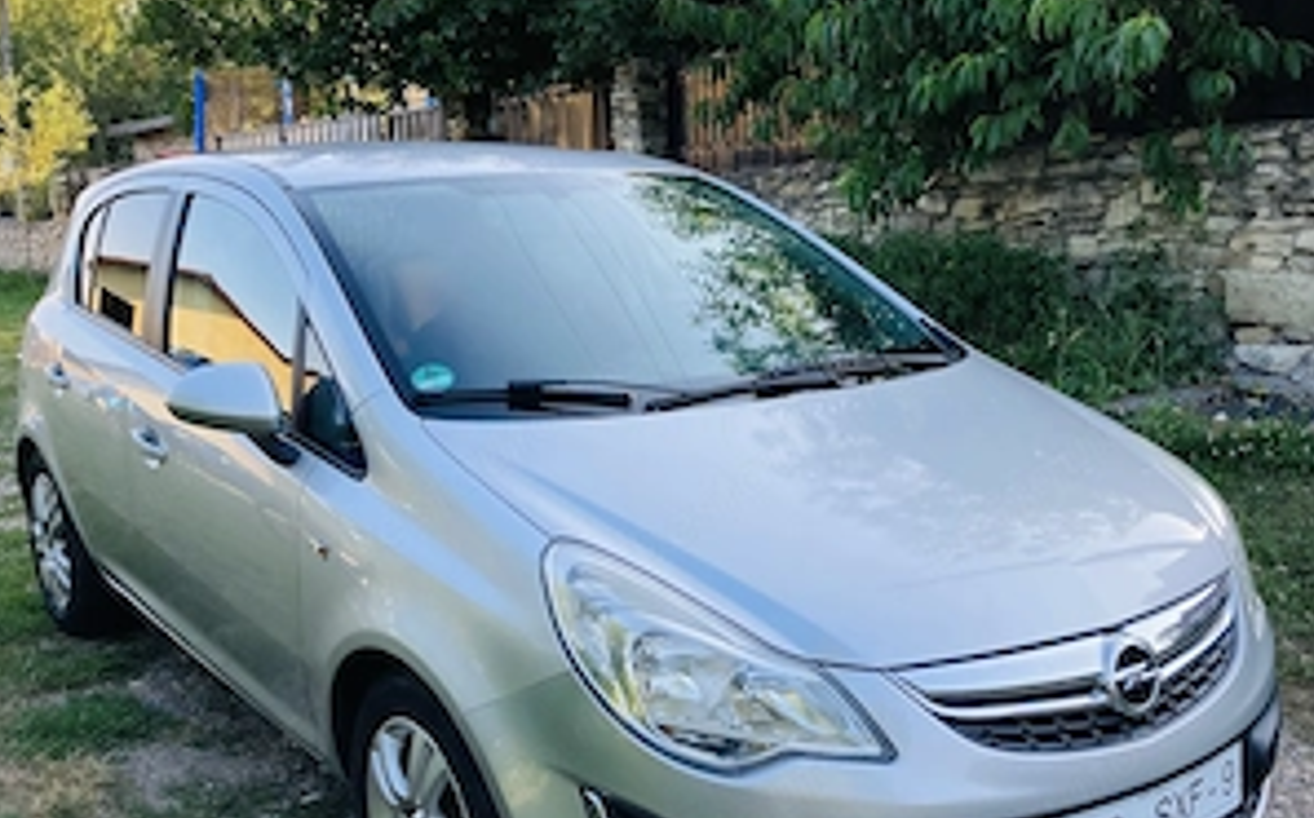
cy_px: 539
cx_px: 655
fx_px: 1431
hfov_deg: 49.3
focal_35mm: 40
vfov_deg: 31.7
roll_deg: +1.7
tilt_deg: -12.1
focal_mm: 3.99
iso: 20
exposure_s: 1/558
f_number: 1.8
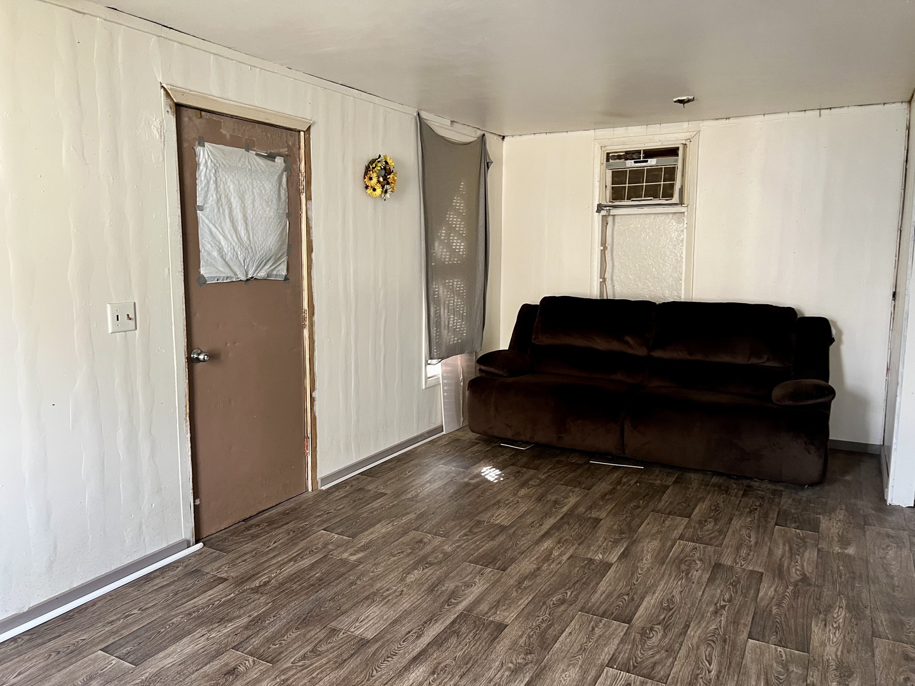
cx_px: 458
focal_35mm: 26
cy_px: 343
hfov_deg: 67.3
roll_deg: +0.4
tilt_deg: -7.7
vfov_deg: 53.1
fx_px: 687
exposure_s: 1/79
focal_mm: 5.7
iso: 125
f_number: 1.5
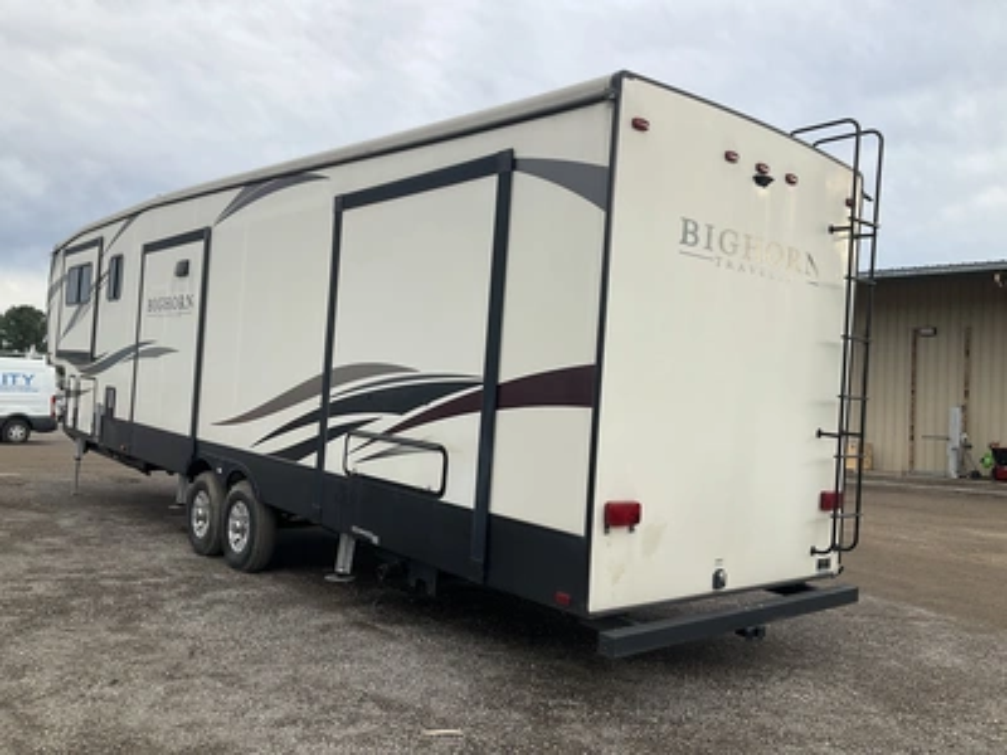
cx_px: 504
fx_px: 844
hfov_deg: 61.7
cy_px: 378
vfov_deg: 48.2
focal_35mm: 29
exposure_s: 1/383
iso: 25
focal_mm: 3
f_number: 1.8
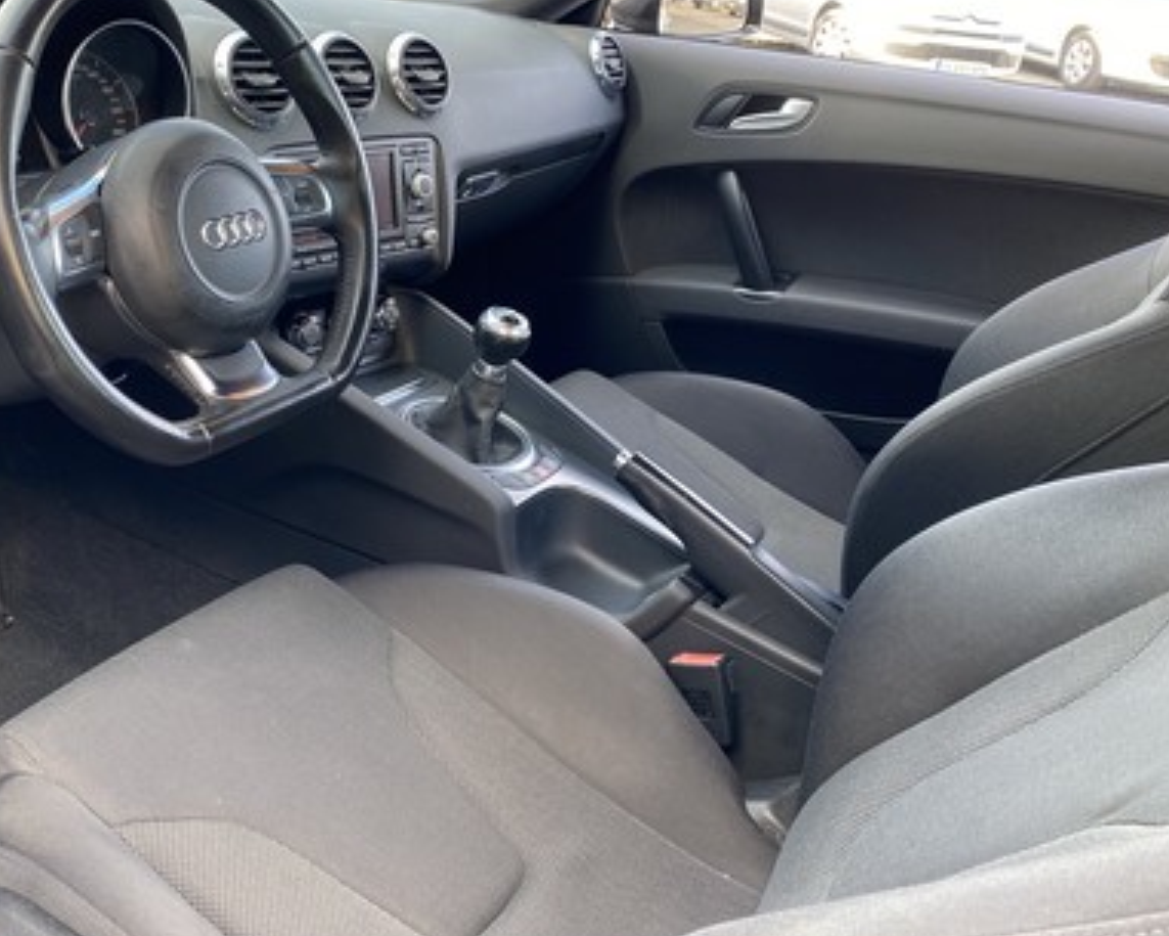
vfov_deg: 43.2
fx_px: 1177
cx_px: 460
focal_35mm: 34
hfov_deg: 52.4
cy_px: 391
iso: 100
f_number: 1.8
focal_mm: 4.25
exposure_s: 1/121
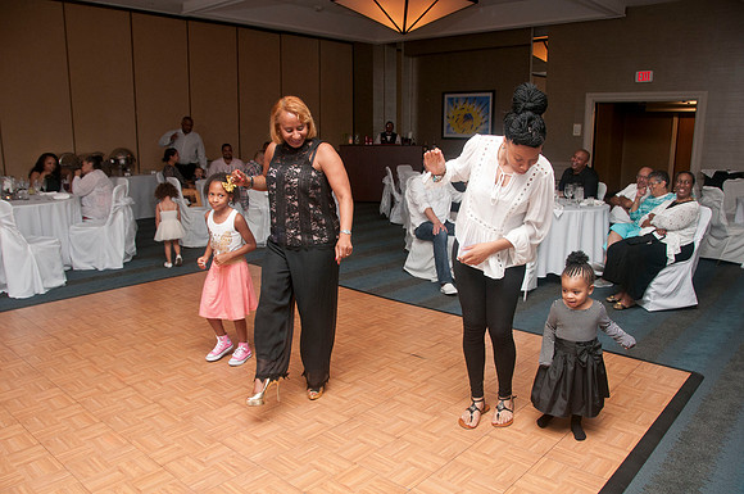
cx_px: 372
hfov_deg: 67.5
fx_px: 557
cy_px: 247
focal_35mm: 27
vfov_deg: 47.8
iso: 400
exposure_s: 1/125
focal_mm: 18
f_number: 5.6
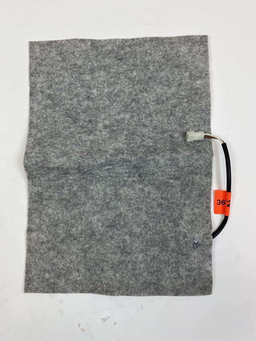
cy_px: 170
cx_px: 128
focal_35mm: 26
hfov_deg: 53.1
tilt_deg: -87.1
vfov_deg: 67.3
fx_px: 256
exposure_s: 1/100
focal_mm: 4.25
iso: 50
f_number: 1.8
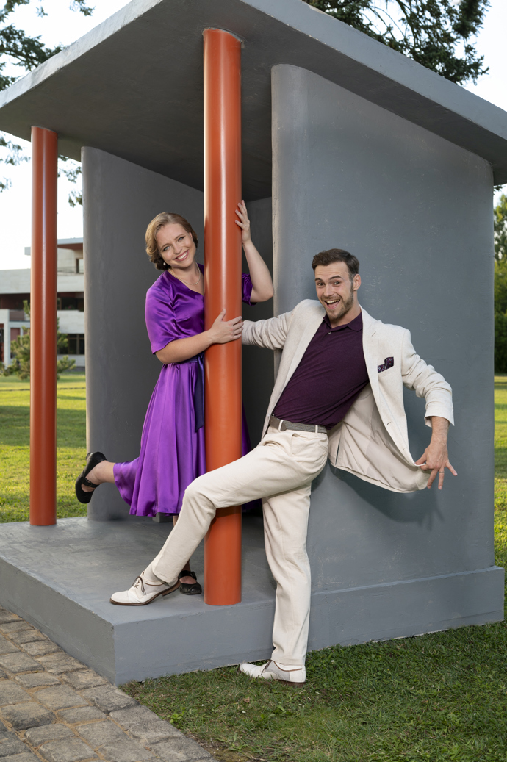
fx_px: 1058
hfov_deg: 27.0
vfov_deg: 39.6
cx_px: 254
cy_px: 381
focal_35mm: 50
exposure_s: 1/100
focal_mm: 50
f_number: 5.6
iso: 320
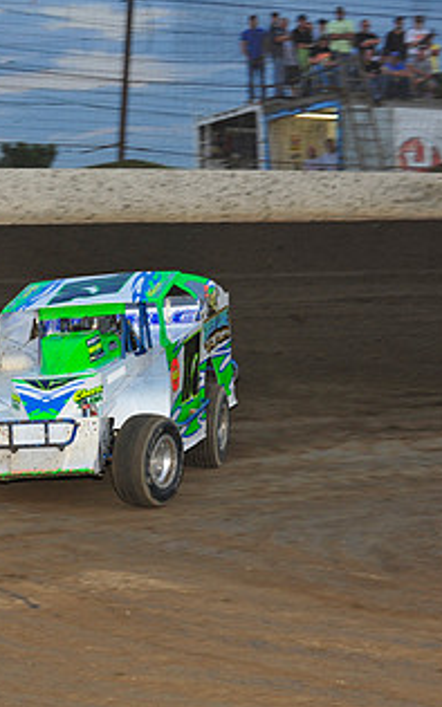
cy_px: 377
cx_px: -188
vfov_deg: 13.9
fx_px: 2890
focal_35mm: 150
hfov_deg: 8.6
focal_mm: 80
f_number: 6.3
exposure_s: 1/320
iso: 640
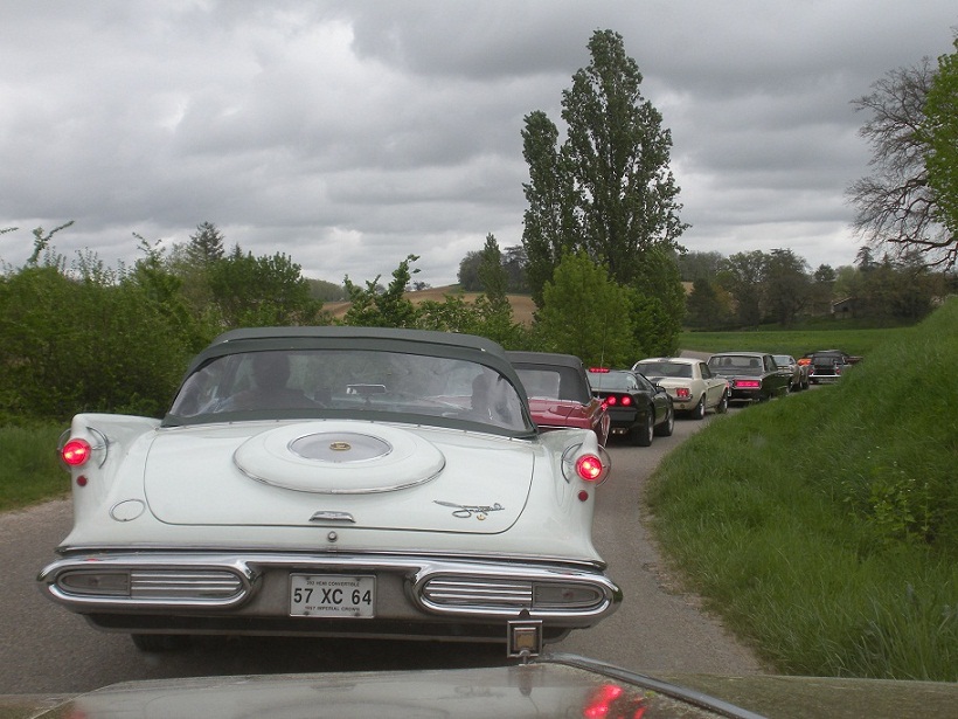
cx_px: 479
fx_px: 1384
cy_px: 360
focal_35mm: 50
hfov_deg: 38.2
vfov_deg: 29.1
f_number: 4.4
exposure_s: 1/202
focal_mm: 9.1
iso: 64
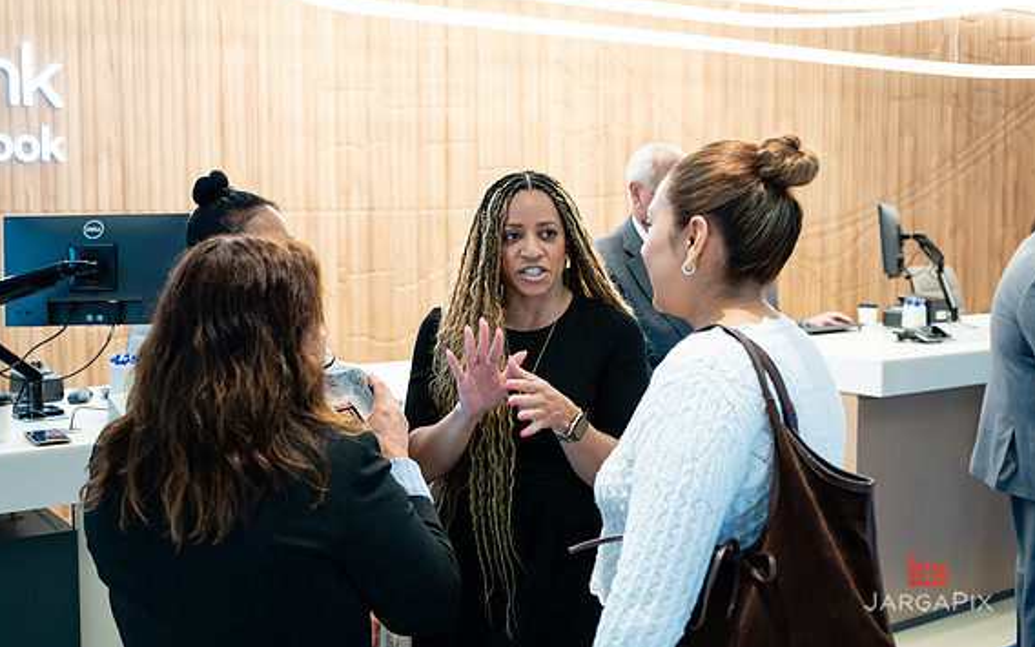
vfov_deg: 30.5
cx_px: 510
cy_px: 299
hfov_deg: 47.2
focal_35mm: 42
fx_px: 1185
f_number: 3.5
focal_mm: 40
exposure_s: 1/200
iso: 1250
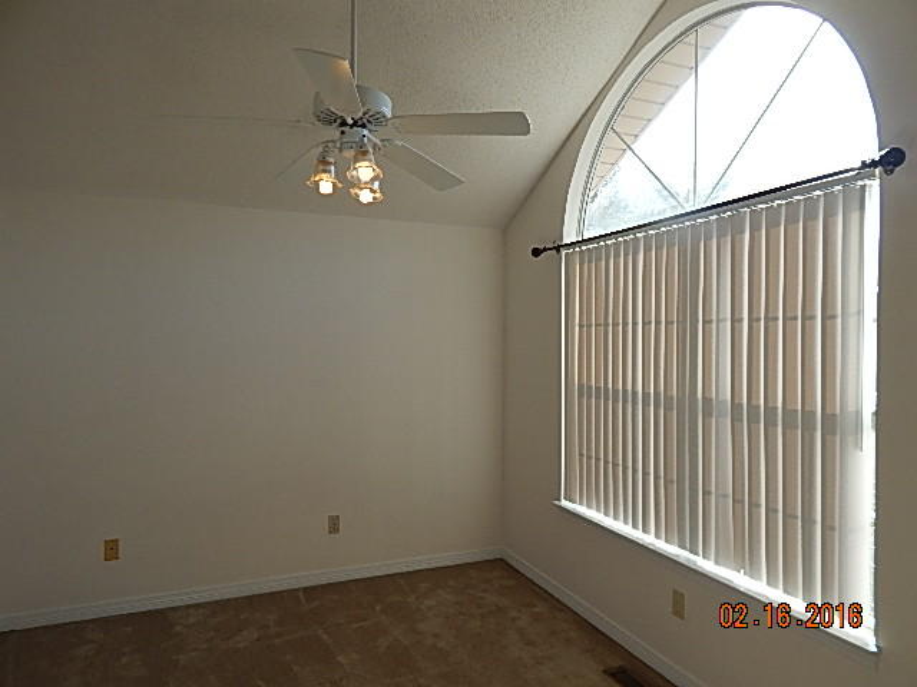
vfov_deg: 58.9
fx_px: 609
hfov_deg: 73.9
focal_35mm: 23
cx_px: 458
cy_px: 344
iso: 125
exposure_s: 1/320
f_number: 3
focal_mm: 4
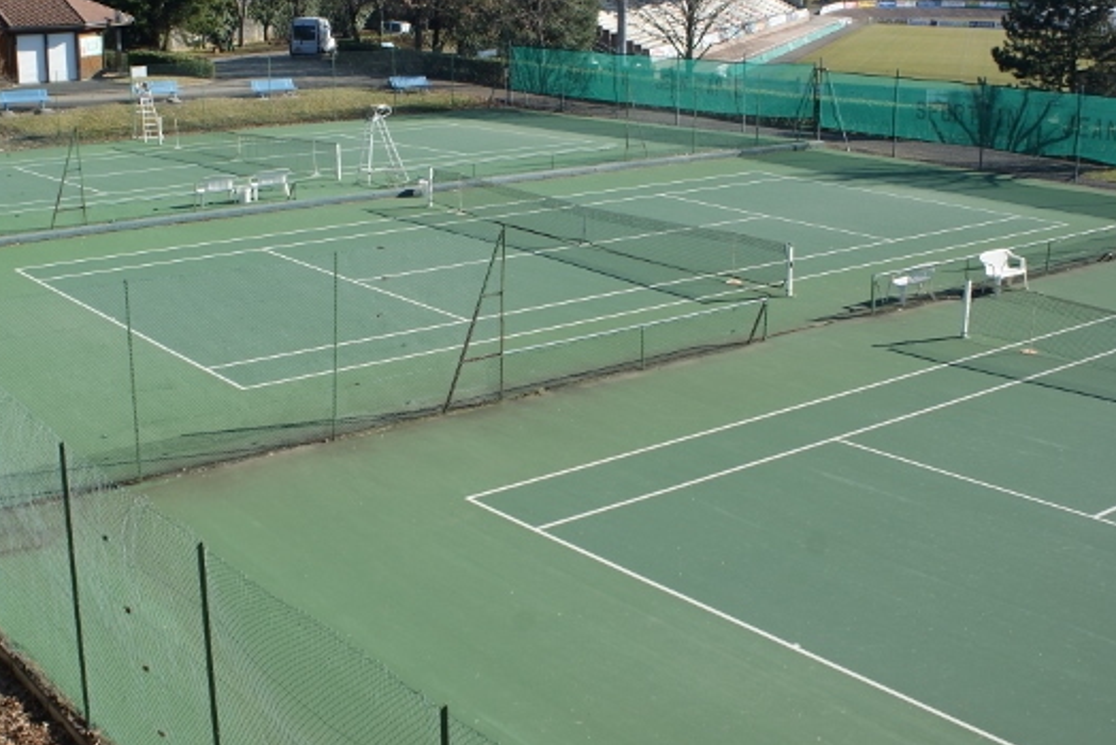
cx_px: 449
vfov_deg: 30.5
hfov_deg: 44.3
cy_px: 302
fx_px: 1365
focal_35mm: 44
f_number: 10
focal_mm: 24
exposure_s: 1/100
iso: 100
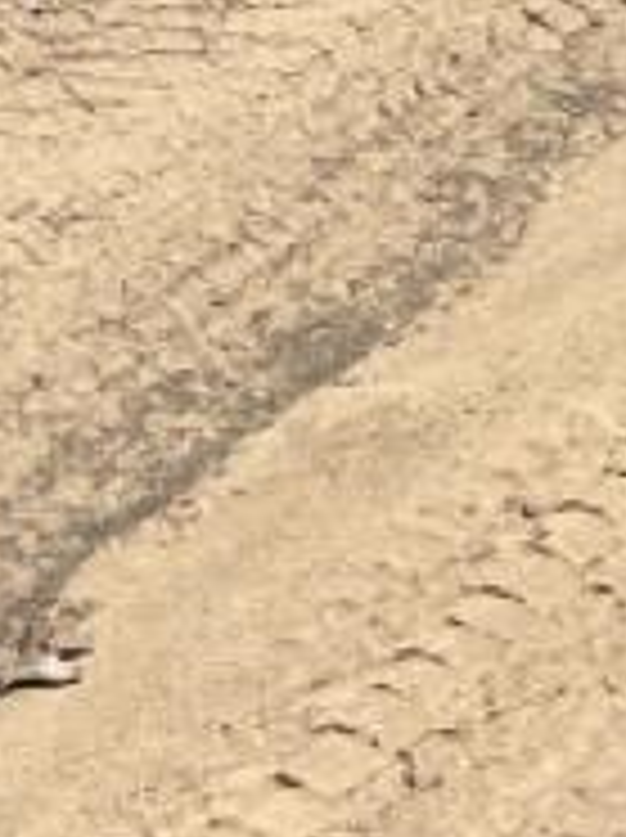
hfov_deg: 7.8
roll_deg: +0.1
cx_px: 1392
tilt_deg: -0.1
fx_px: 4326
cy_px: -2025
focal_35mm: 179
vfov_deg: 8.4
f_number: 1.5
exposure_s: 1/6211
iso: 50
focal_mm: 5.7
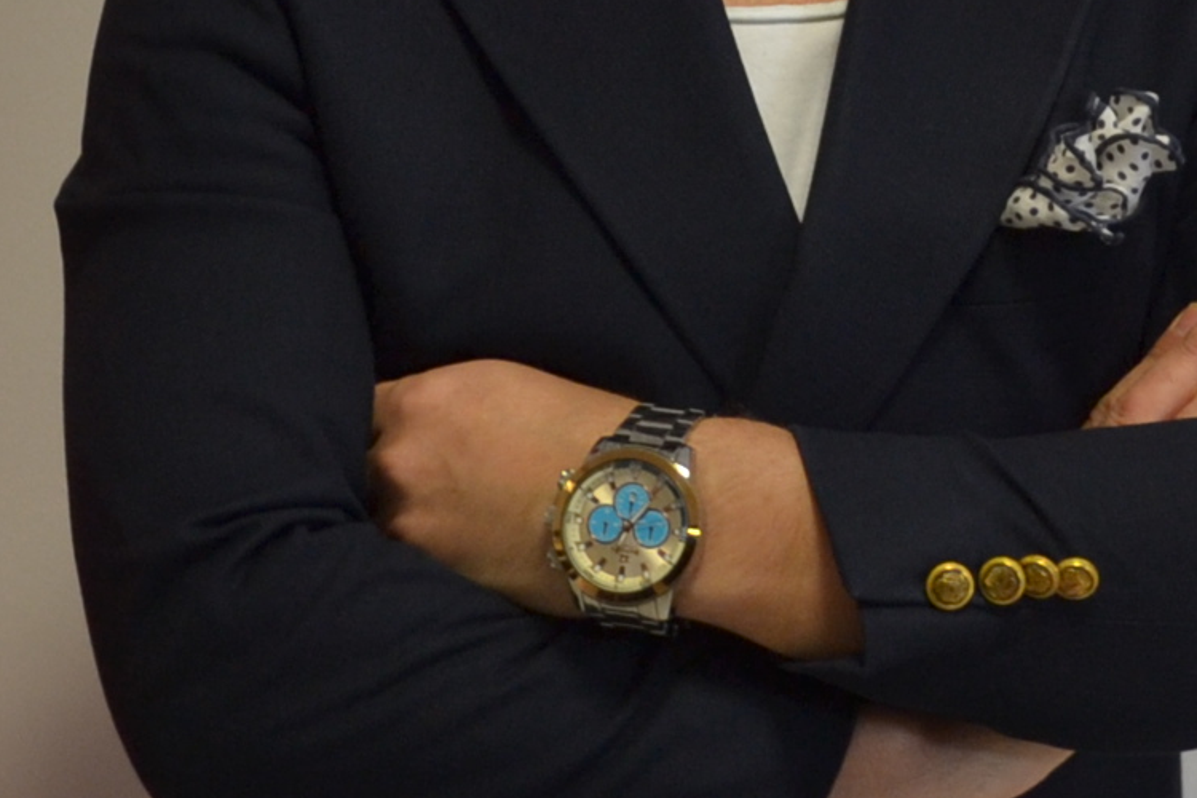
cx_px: 1191
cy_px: -391
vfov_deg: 8.8
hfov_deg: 13.3
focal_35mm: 152
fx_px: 5054
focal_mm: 22
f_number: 3.8
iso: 280
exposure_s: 1/30
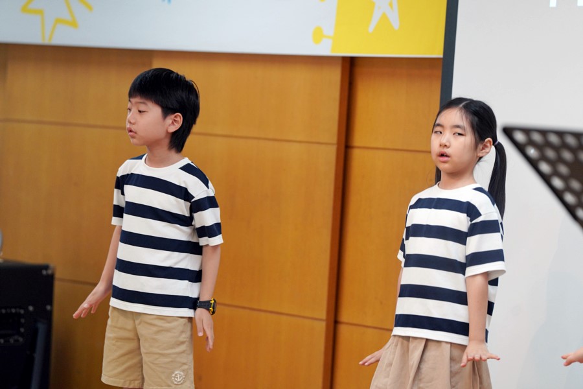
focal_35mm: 200
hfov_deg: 10.3
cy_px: 194
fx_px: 3239
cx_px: 292
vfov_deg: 6.9
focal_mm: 200
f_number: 4
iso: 1600
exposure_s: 1/250
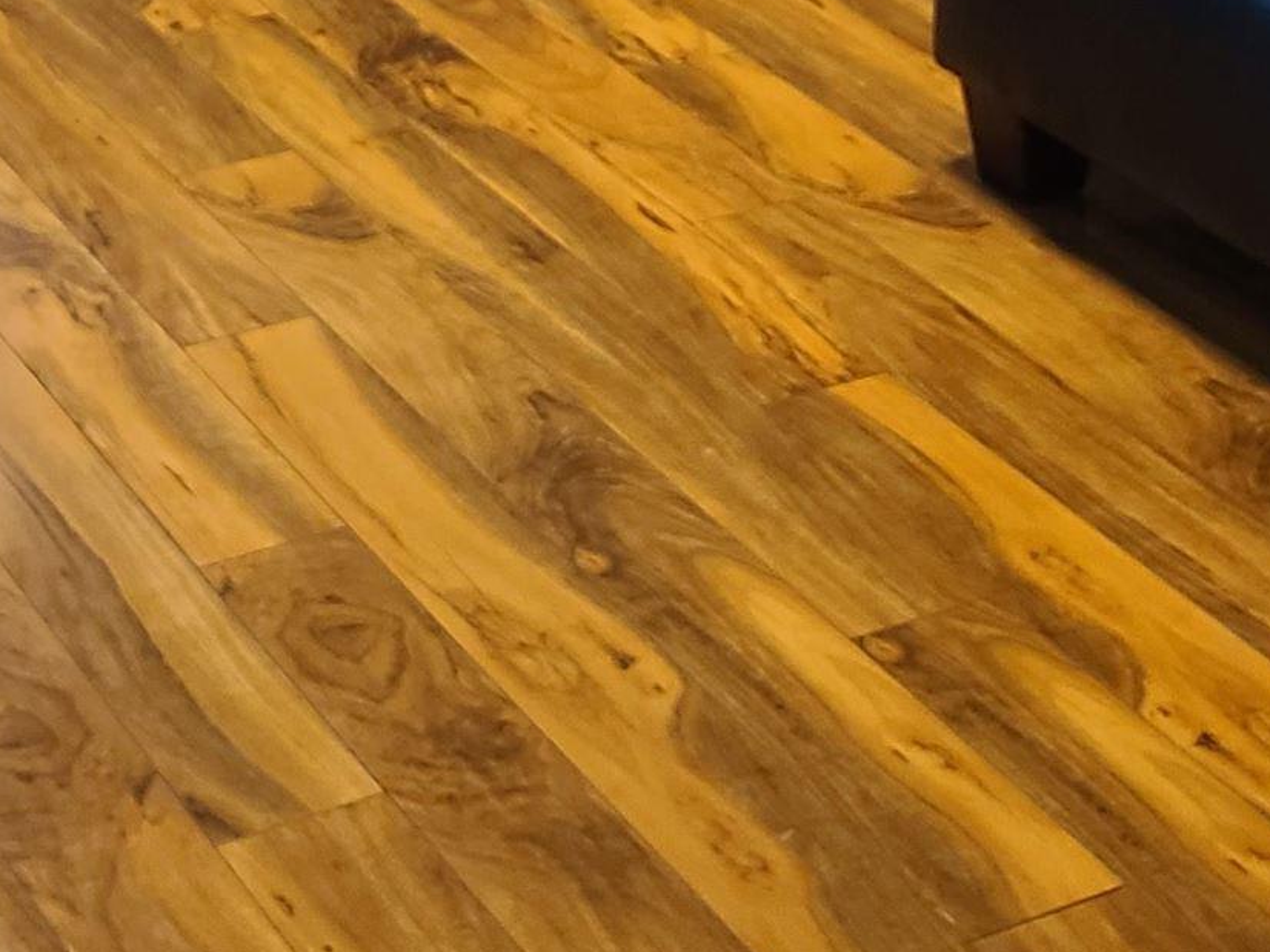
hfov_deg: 21.0
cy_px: -591
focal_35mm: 93
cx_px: 406
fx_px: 3411
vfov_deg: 14.5
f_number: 1.8
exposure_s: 1/39
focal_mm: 7
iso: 200
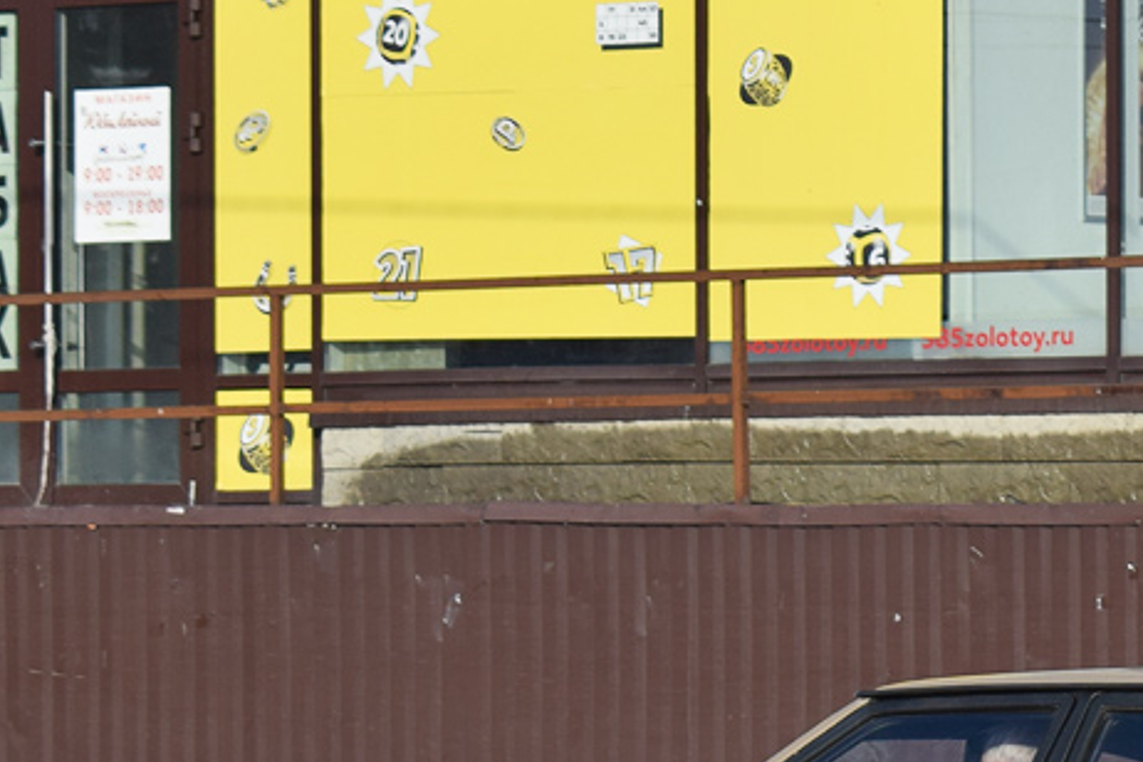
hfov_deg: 9.5
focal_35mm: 214
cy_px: 690
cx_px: 1168
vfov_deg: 6.4
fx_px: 6803
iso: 100
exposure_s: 1/800
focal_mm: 55
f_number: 6.3
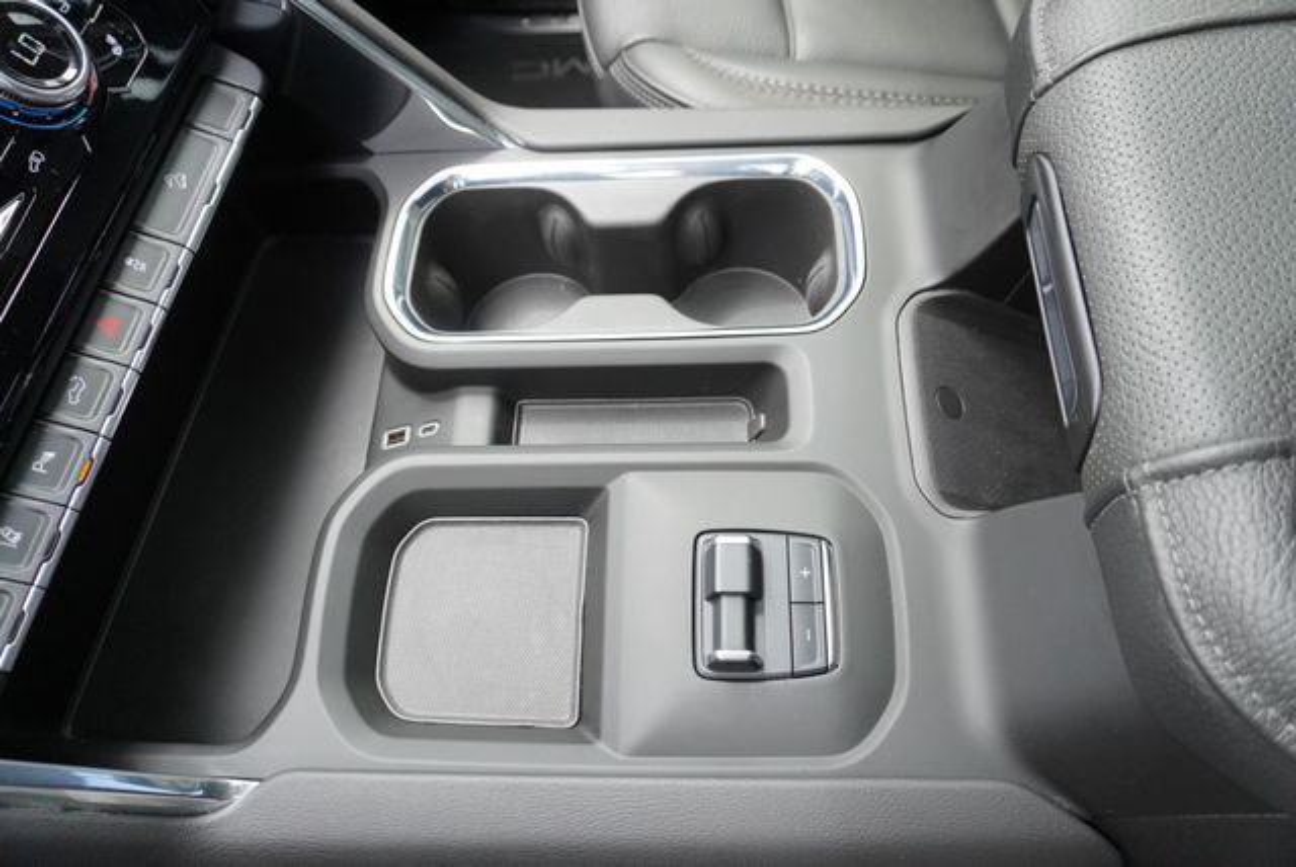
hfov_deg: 73.7
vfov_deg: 53.2
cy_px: 434
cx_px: 648
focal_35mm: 24
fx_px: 865
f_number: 4
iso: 2000
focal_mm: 16
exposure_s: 1/800
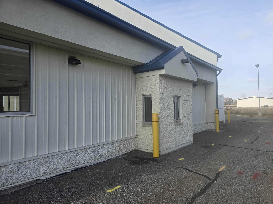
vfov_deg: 58.9
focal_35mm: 23
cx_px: 136
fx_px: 181
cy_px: 102
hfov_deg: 73.9
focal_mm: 6.3
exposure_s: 1/548
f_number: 1.7
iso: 12
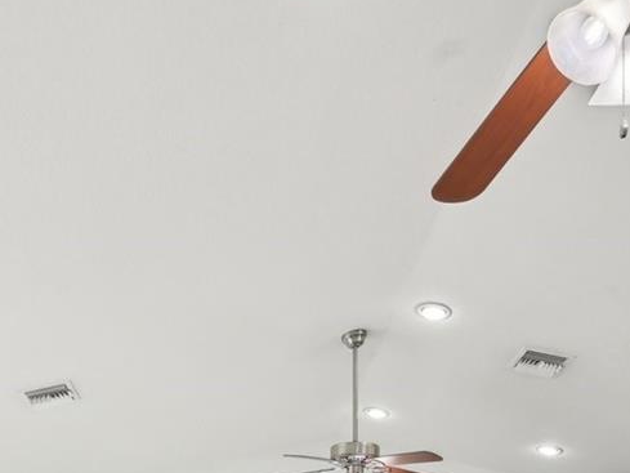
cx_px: 247
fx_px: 801
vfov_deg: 26.1
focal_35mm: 44
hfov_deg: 42.7
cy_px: 671
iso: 400
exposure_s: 1/200
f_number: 8
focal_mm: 14
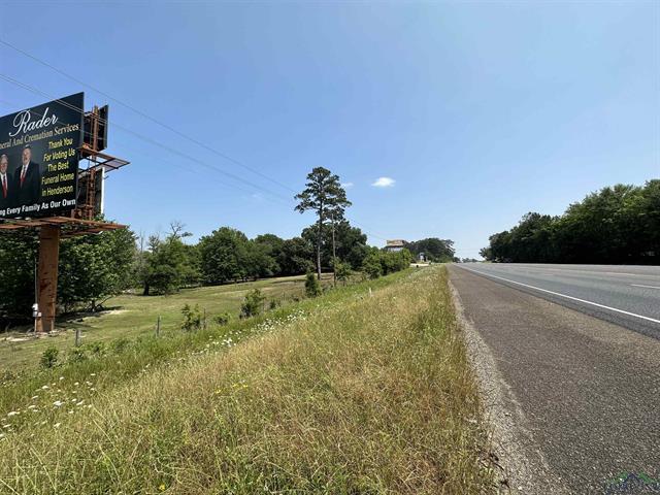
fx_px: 267
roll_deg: +1.4
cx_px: 330
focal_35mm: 14
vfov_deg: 85.7
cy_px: 248
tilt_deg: +4.0
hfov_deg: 102.1
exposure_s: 1/2020
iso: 50
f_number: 2.2
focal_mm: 2.22
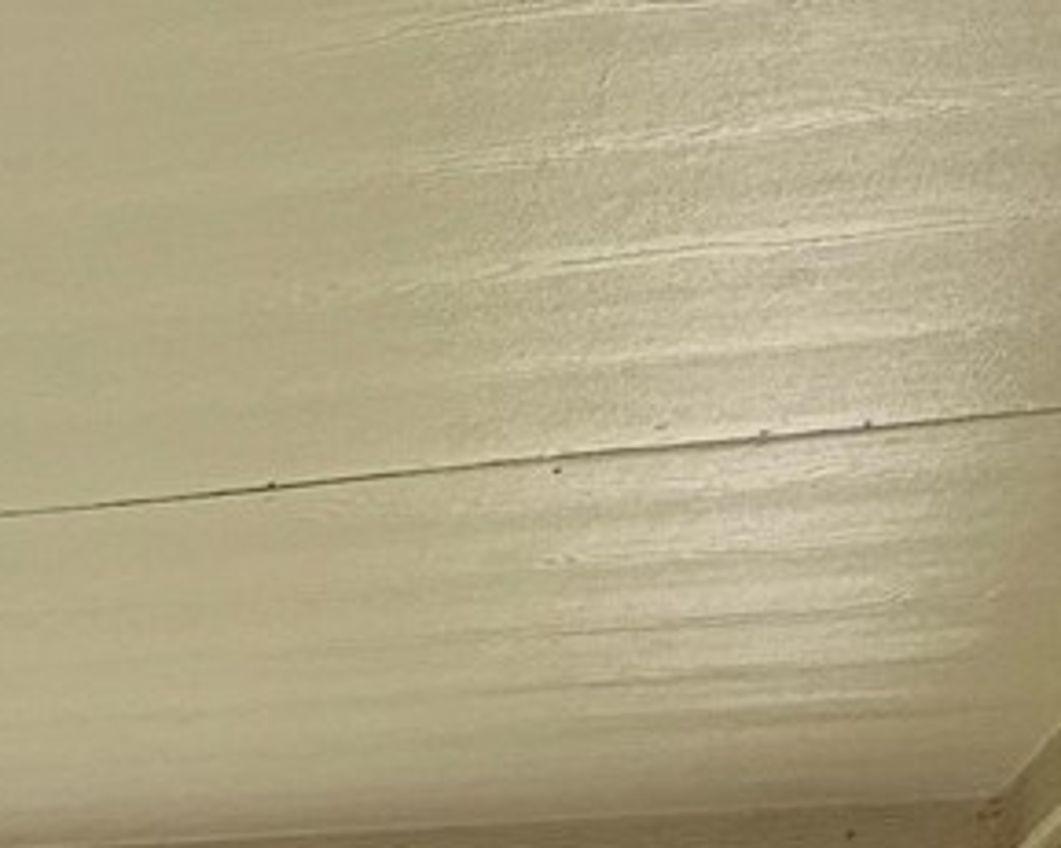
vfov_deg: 12.8
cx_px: -496
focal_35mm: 97
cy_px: 1927
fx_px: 3045
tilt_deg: -4.8
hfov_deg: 17.8
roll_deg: -1.1
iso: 32
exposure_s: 1/770
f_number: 2.2
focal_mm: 2.22
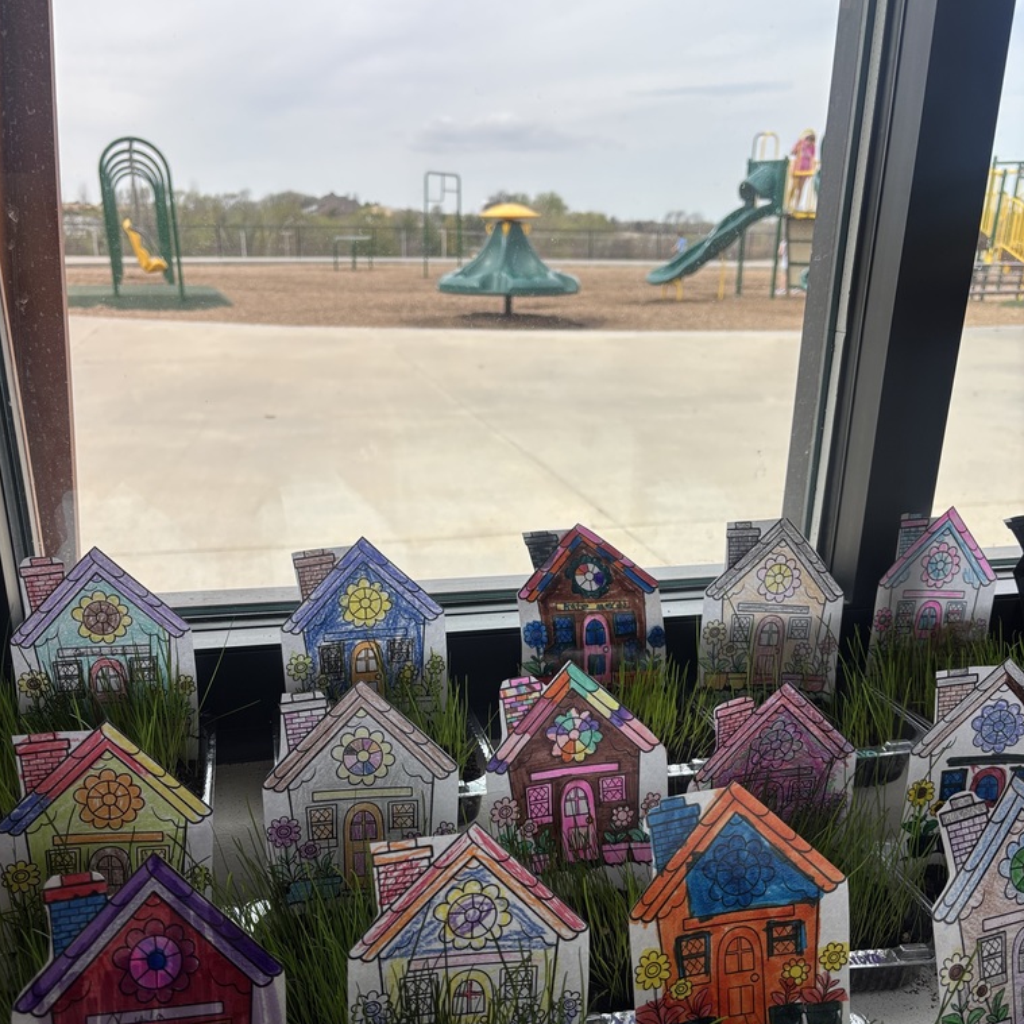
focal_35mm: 31
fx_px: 1038
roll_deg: -1.1
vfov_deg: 51.8
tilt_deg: -21.4
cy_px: 656
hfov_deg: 52.5
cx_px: 507
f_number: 1.6
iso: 50
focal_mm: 5.96
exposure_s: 1/396
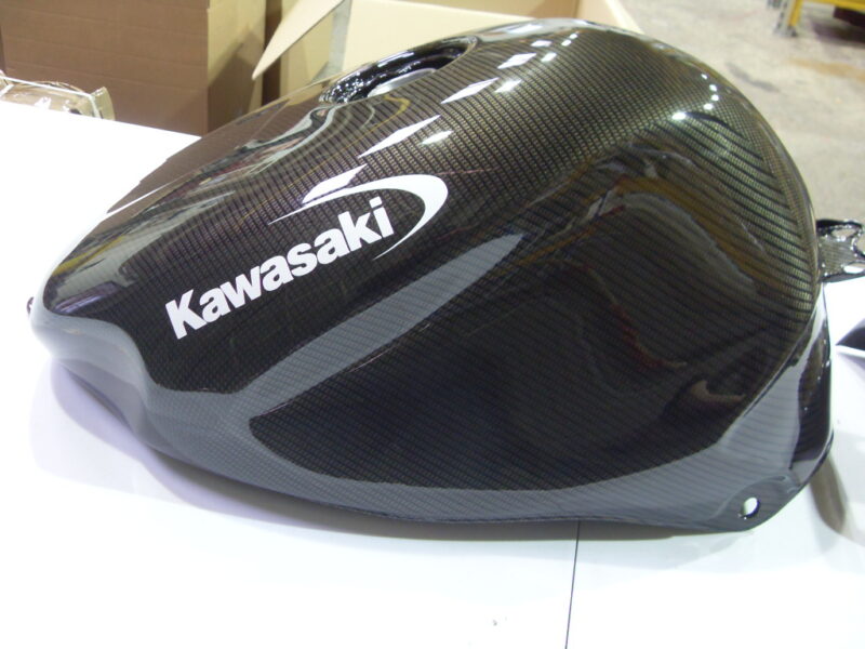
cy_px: 324
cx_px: 432
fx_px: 875
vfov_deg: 40.7
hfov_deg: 52.6
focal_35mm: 35
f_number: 2.8
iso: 200
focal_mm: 6.3
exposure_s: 1/8
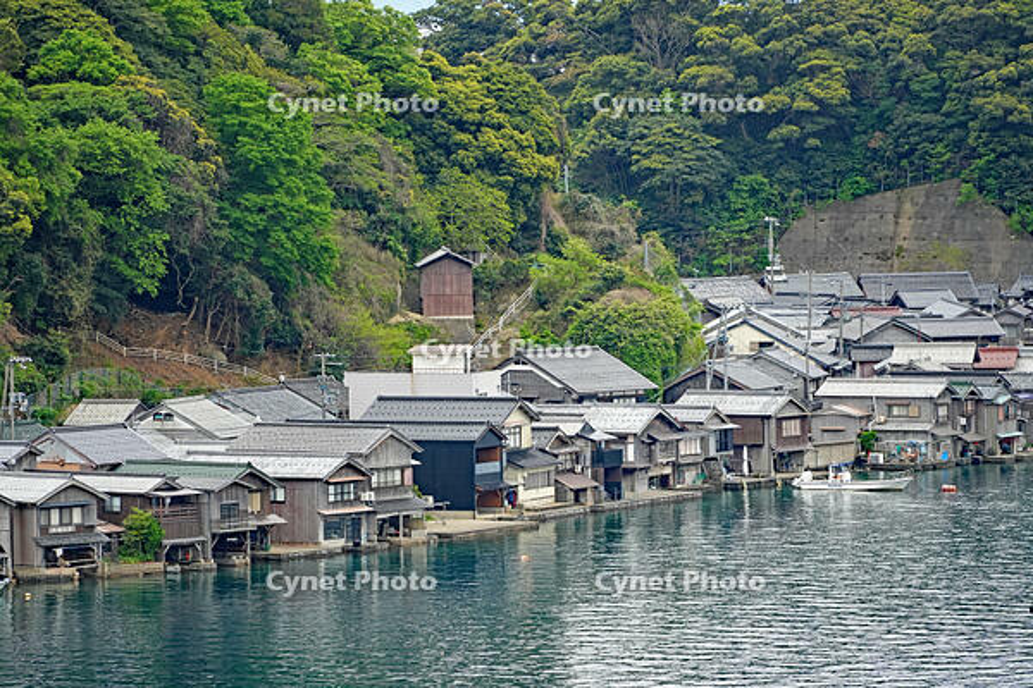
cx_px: 516
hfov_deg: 6.9
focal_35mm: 300
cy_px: 344
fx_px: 8608
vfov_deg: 4.6
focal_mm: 300
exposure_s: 1/400
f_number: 6.3
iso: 800
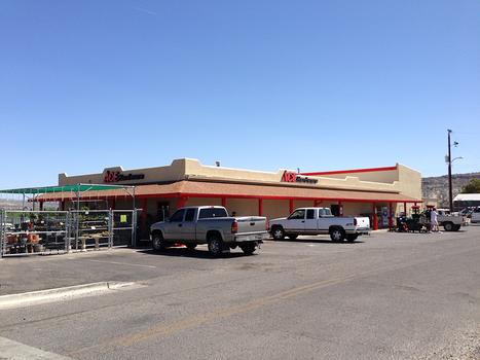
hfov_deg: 55.4
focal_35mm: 33
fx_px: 457
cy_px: 180
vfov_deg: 42.9
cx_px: 240
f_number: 2.4
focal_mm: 4.12
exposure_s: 1/1595
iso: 50
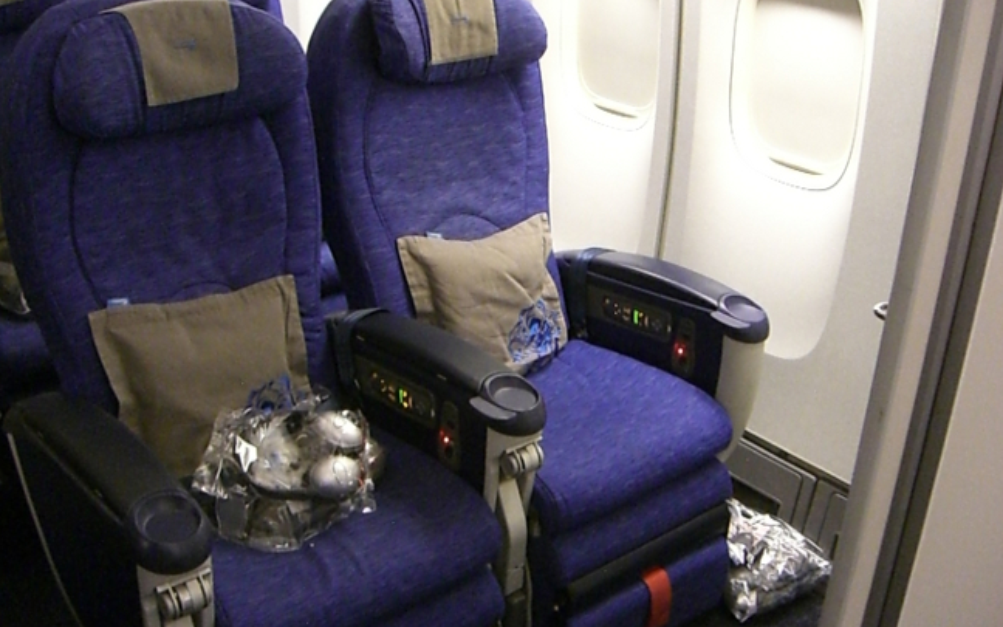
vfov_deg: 31.2
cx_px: 497
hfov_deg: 48.2
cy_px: 278
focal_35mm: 41
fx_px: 1121
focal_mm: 6.2
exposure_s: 1/20
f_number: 2.7
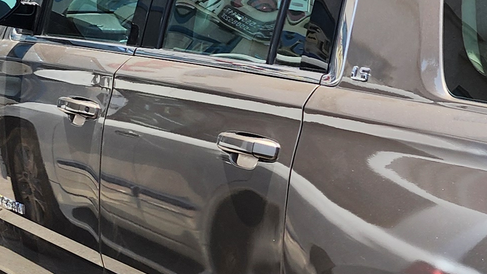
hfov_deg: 18.8
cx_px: 686
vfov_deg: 11.6
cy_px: 293
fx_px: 1330
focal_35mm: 103
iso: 12
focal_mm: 6.4
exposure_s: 1/603
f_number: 1.8
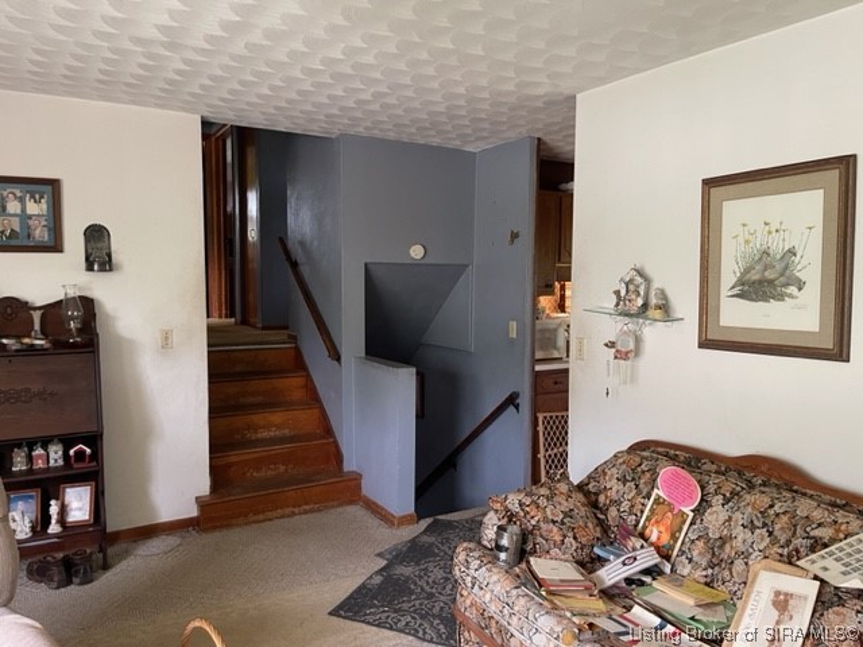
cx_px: 432
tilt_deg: -2.5
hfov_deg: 67.3
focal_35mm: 26
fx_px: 648
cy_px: 324
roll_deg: -0.7
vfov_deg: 53.1
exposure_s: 1/60
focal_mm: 5.1
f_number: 1.6
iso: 200
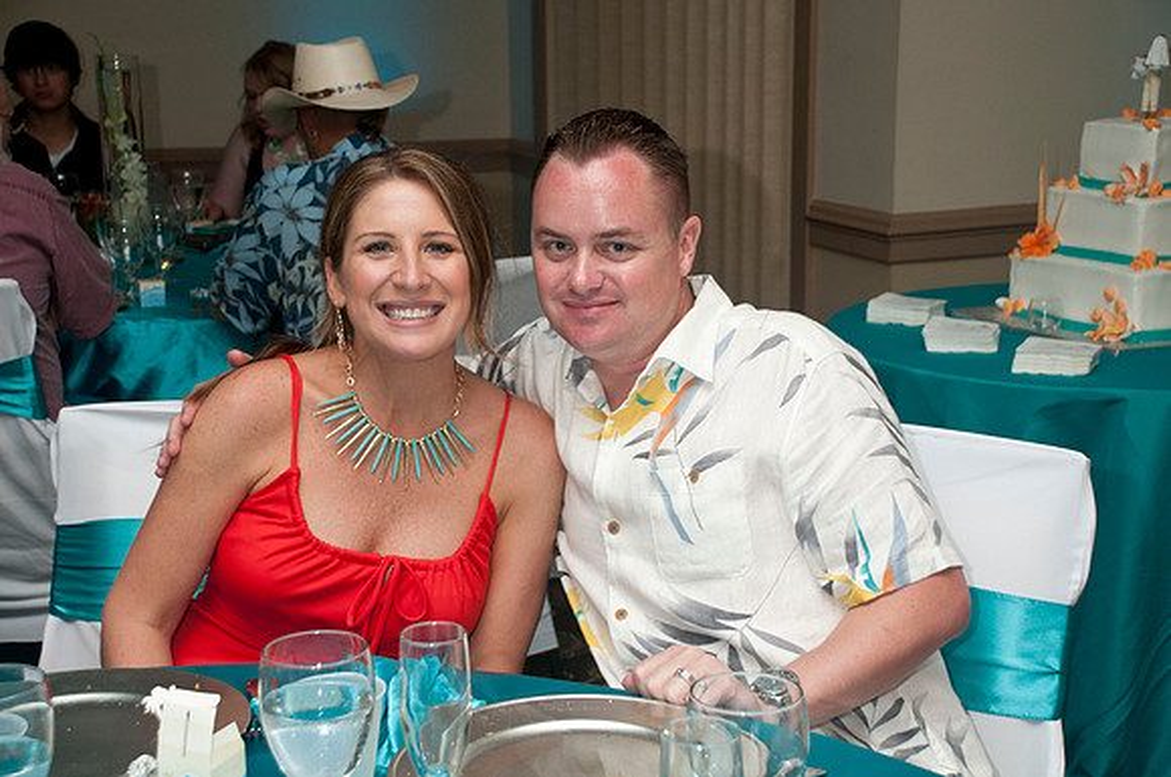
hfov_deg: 35.1
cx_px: 586
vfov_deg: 23.7
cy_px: 388
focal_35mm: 57
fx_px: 1851
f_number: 5.6
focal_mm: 38
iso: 400
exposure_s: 1/160
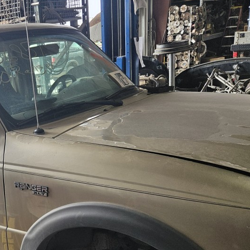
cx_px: 20
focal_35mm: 49
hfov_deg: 32.7
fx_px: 400
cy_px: 220
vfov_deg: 33.1
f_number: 1.8
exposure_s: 1/180
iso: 80
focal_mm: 5.4
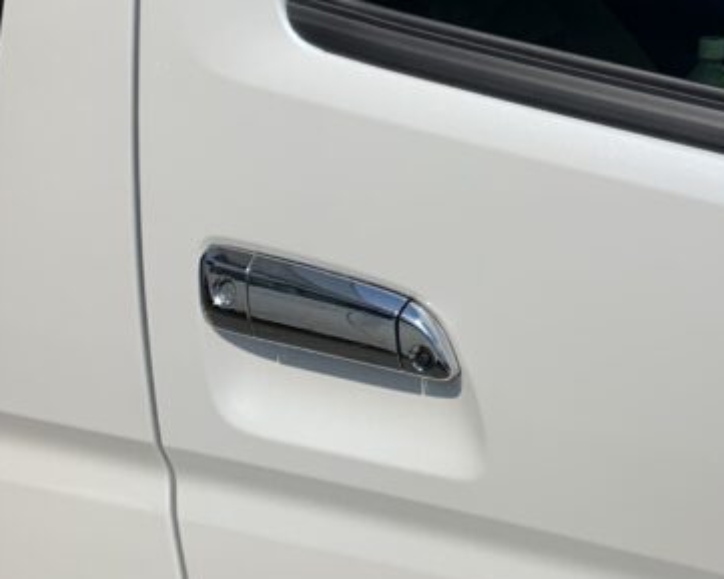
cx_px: 943
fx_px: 1543
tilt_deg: -4.2
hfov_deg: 23.4
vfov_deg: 19.7
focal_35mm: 72
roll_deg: -1.8
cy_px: -162
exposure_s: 1/4274
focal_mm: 4.25
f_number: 1.8
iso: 25
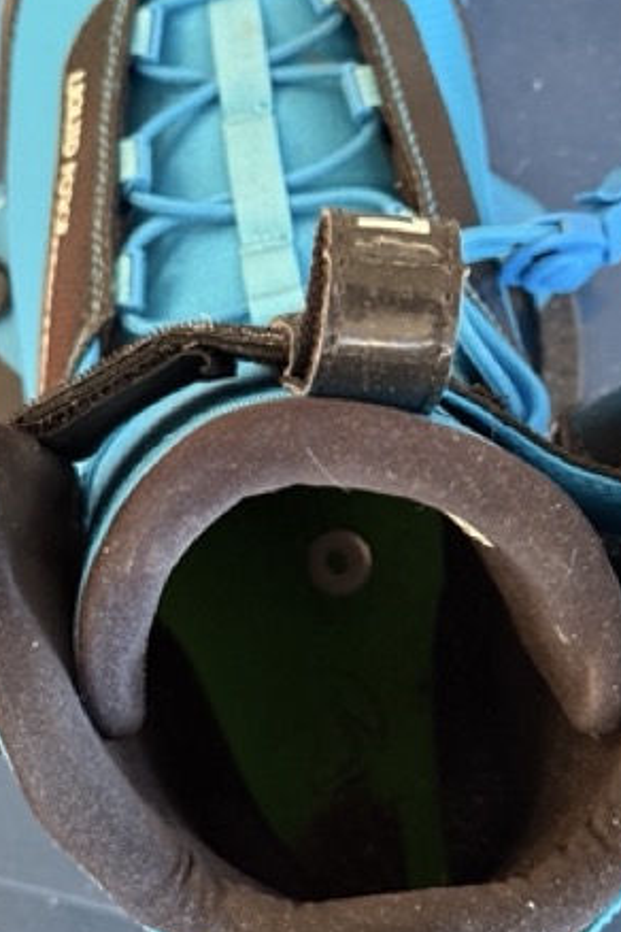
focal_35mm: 73
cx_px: 381
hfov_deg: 18.6
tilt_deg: -83.1
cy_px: 345
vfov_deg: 27.6
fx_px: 1889
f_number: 1.78
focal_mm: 6.76
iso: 250
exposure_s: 1/42
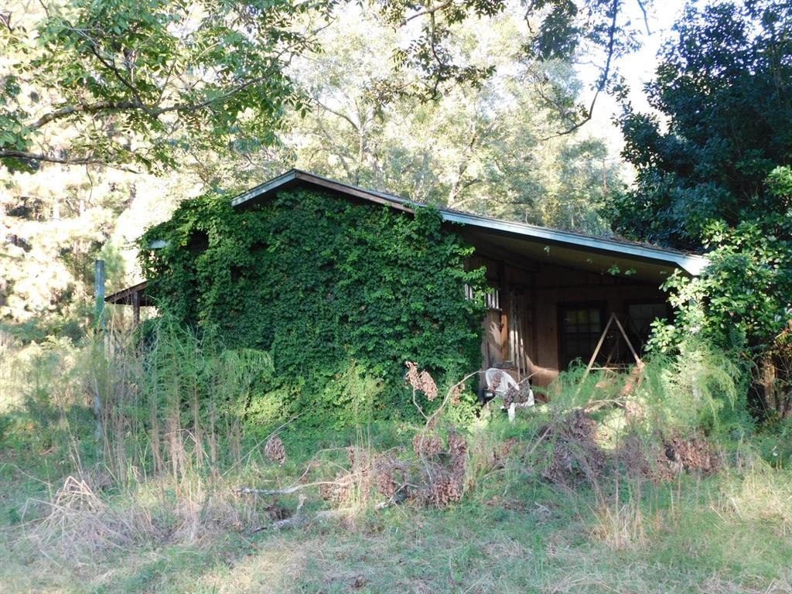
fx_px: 915
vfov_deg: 36.0
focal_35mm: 40
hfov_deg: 46.8
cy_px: 297
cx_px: 396
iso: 125
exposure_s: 1/40
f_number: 3.6
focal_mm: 7.1
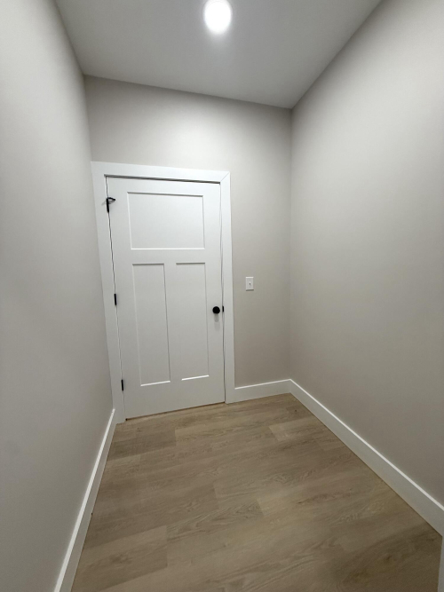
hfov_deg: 85.7
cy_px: 296
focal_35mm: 14
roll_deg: +2.0
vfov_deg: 102.1
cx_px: 222
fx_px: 240
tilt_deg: -7.3
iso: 200
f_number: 2.2
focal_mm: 2.22
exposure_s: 1/120
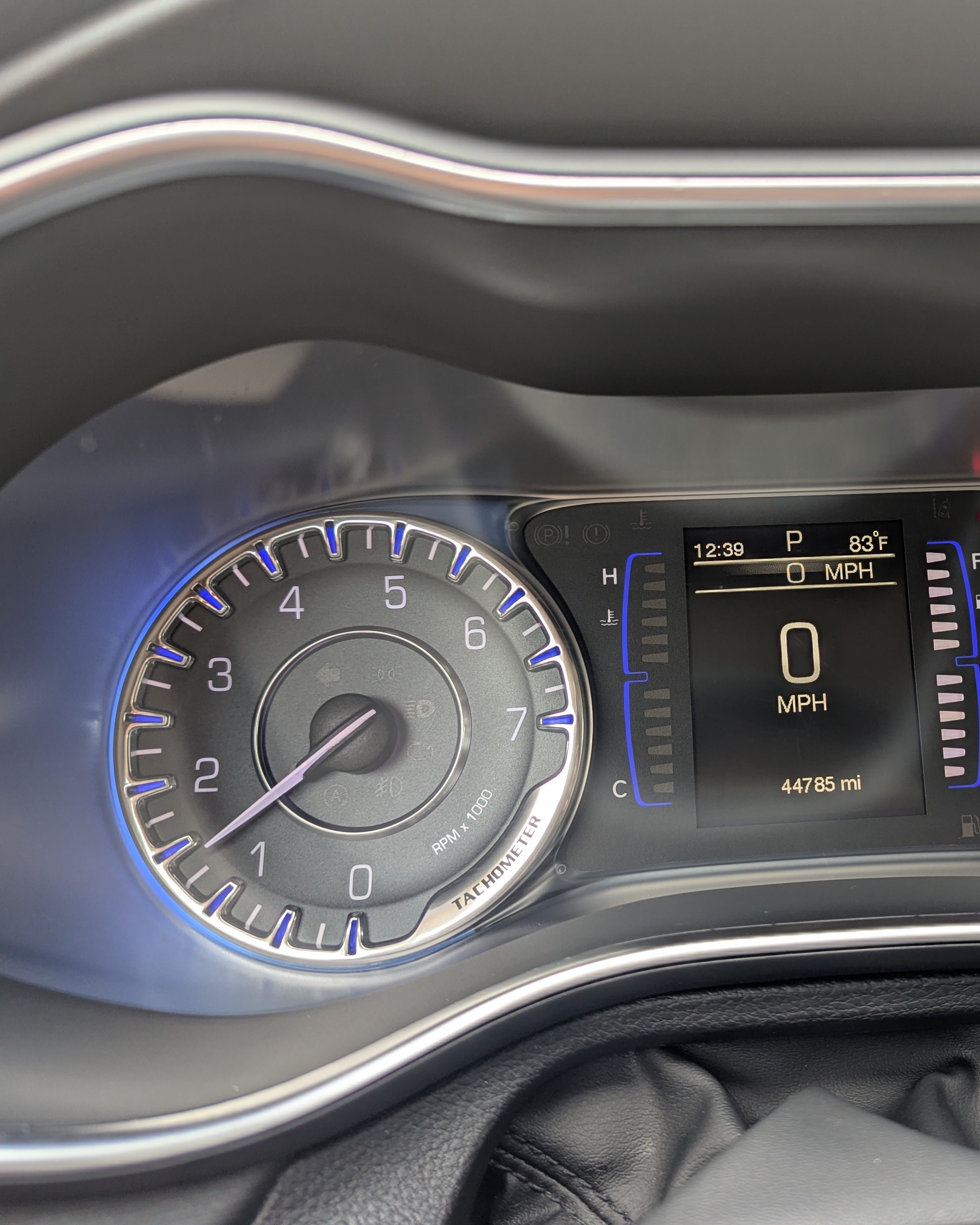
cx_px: 776
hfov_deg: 43.8
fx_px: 1160
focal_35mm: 32
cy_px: 602
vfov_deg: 55.7
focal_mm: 6.81
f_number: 1.85
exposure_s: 1/83.6
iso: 35
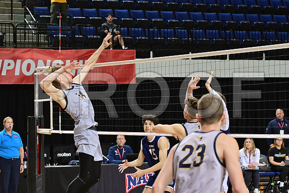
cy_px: 96
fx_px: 1060
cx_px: 144
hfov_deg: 15.5
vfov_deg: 10.4
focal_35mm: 132
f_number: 5.6
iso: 2500
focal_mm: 88
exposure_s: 1/800
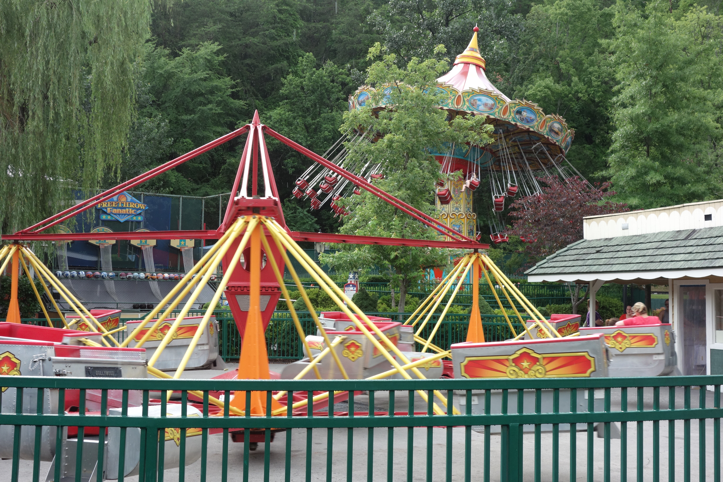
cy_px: 241
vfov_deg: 29.2
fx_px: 924
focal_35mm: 46
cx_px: 362
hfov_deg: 42.7
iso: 320
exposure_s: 1/250
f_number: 5
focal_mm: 17.18
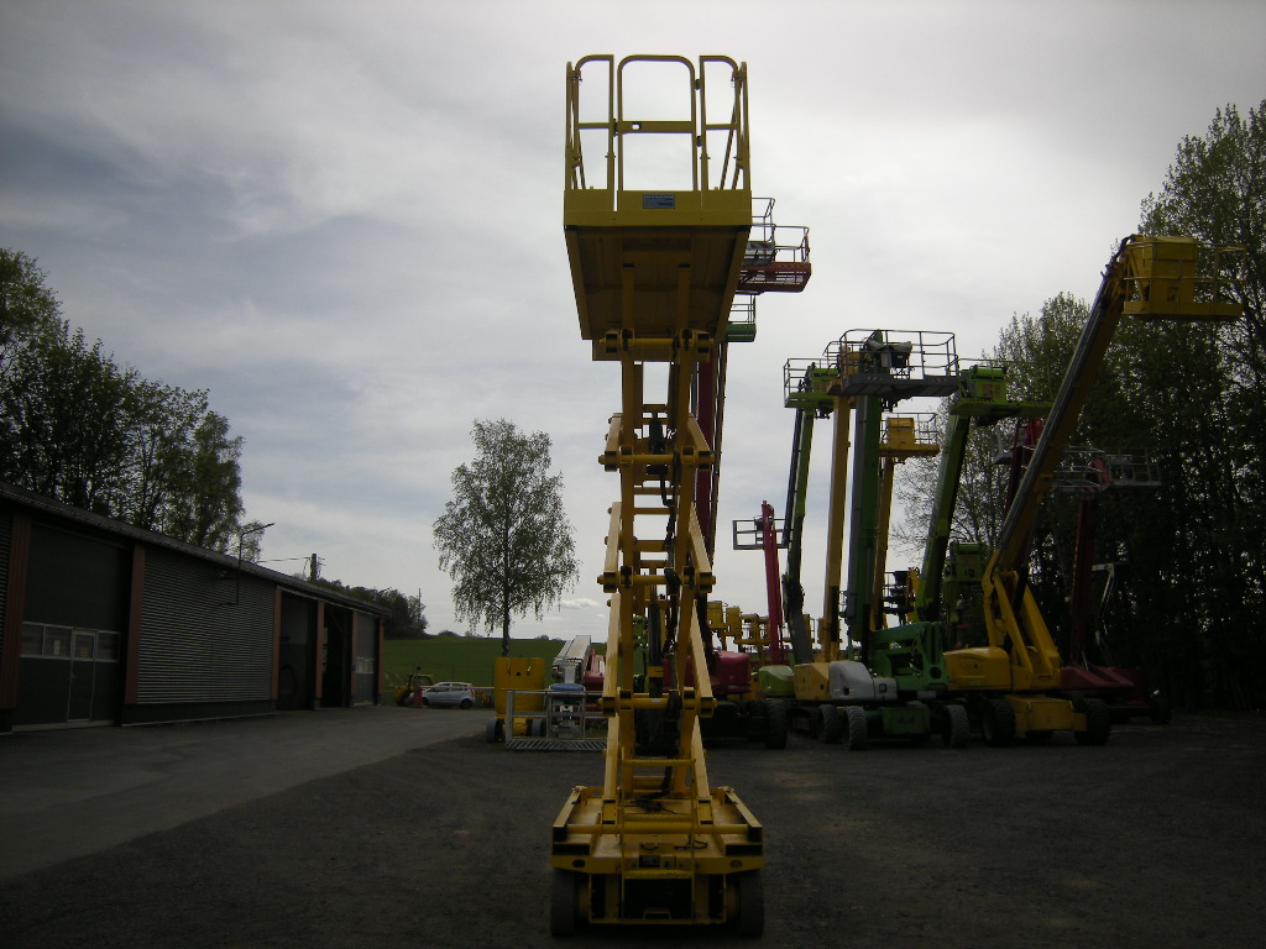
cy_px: 474
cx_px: 633
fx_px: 1024
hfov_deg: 63.4
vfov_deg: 49.7
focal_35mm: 28
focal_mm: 4.7
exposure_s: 1/631
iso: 64
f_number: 5.6
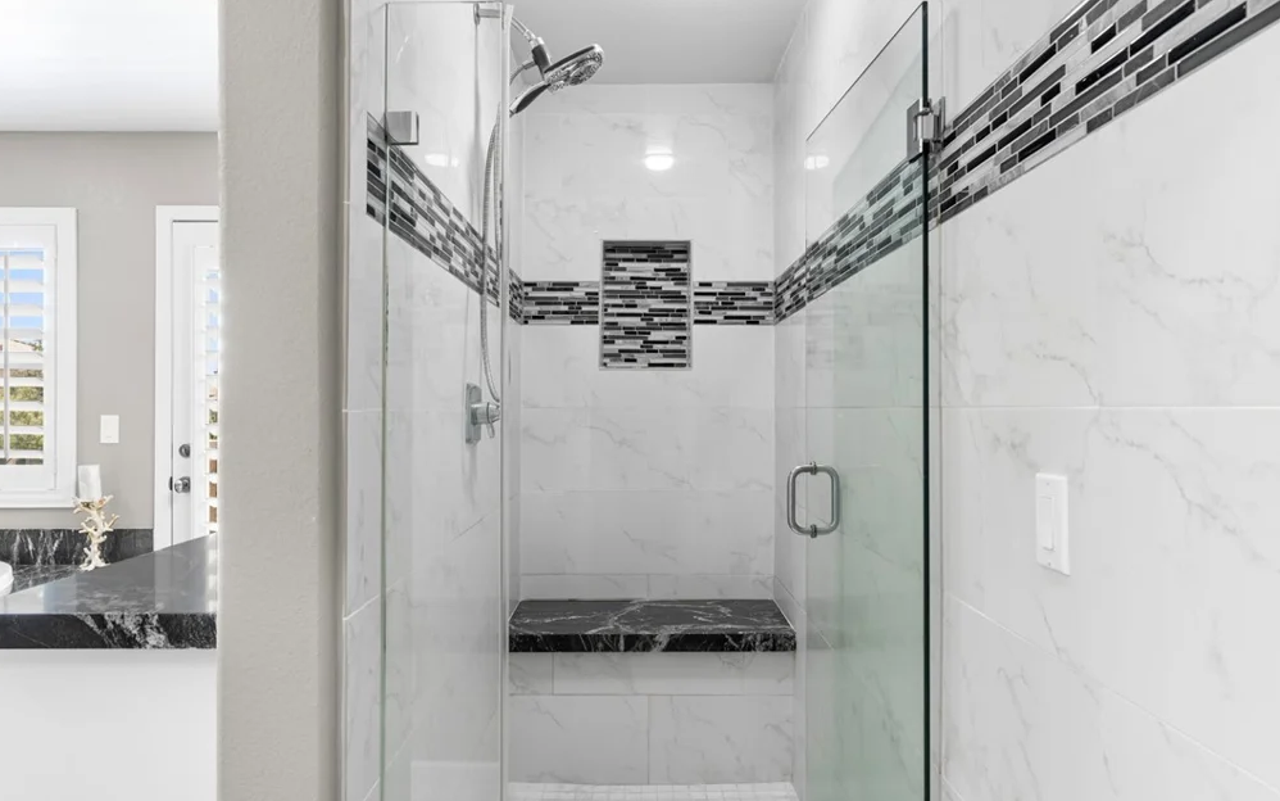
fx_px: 802
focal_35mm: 23
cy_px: 411
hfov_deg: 77.2
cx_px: 640
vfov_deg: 53.0
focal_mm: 22
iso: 400
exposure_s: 1/4
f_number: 8
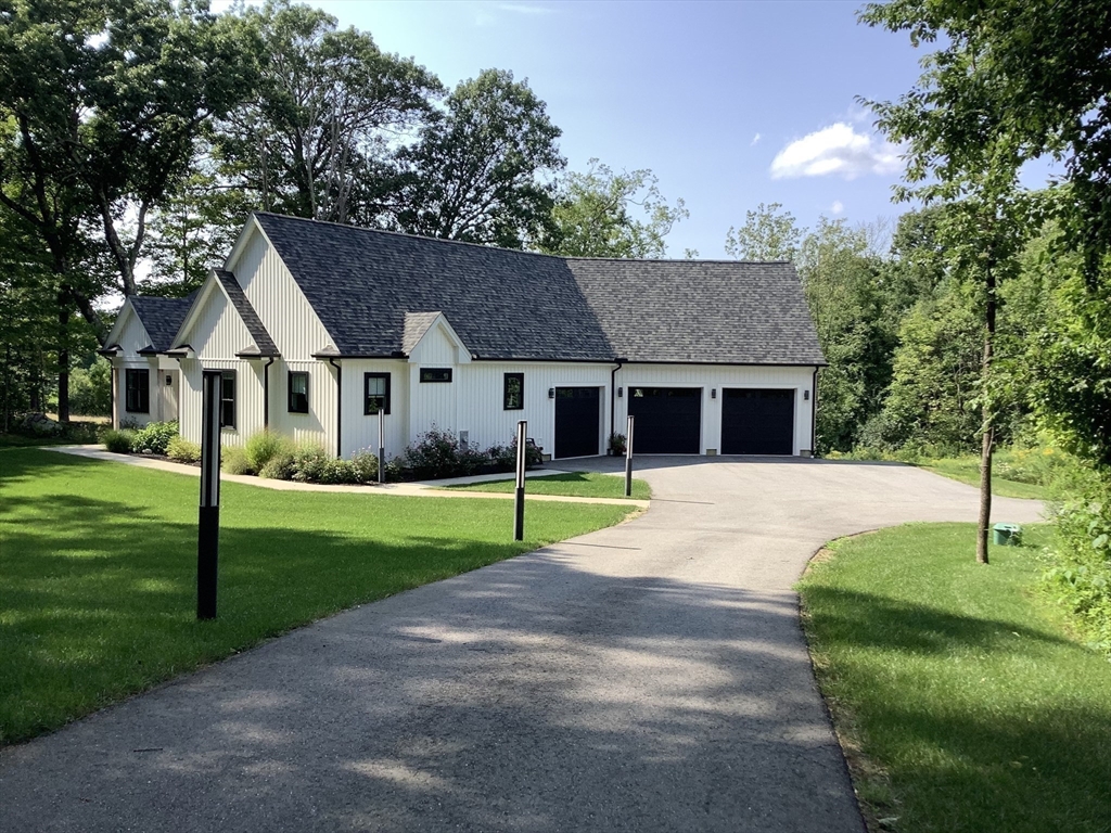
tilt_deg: -2.9
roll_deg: -1.2
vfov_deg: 45.4
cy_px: 416
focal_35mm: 31
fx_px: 995
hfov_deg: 58.4
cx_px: 556
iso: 25
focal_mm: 3.3
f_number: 2.4
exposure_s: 1/754
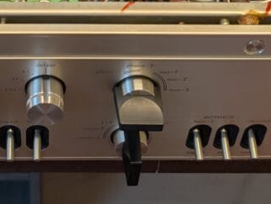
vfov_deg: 18.7
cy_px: -15
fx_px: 596
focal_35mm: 76
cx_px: 61
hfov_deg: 25.3
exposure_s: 1/200
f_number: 1.68
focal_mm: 6.9
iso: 21
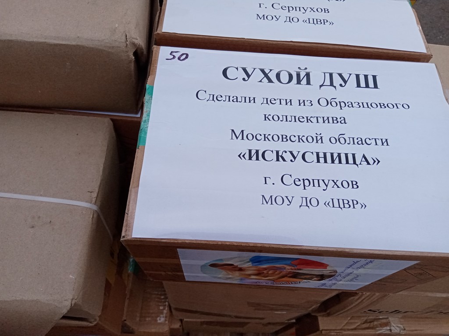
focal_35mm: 26
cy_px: 168
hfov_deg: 67.3
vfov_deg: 53.1
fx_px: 337
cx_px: 224
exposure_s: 1/1399
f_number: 1.8
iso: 100
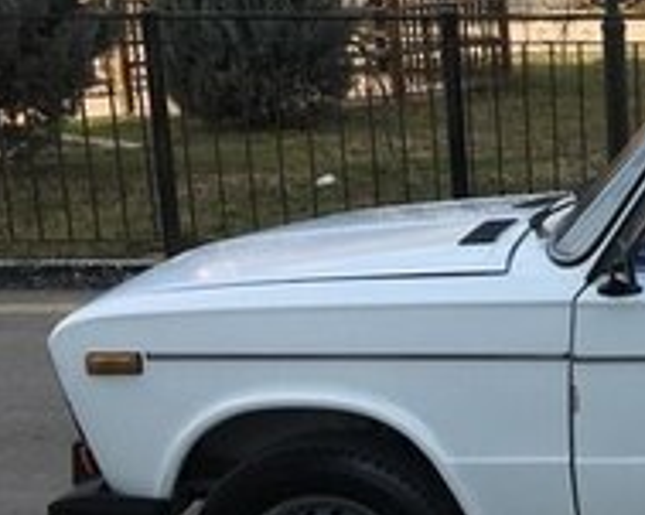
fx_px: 1889
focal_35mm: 99
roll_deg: -0.7
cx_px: 1061
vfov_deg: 15.5
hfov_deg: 16.9
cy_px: 336
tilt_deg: -12.0
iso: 25
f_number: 2.2
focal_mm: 4.15
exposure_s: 1/1350
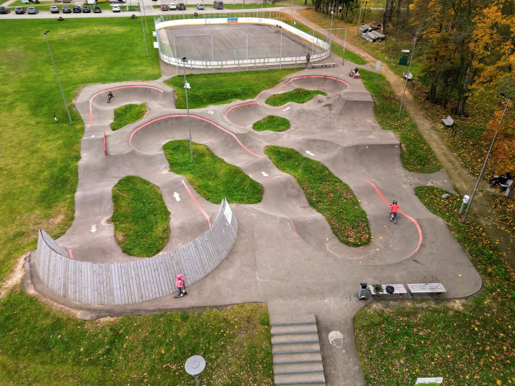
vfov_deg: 56.8
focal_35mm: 24
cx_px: 258
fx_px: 357
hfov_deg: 71.6
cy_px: 193
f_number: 1.7
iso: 100
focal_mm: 6.72
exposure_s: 1/60
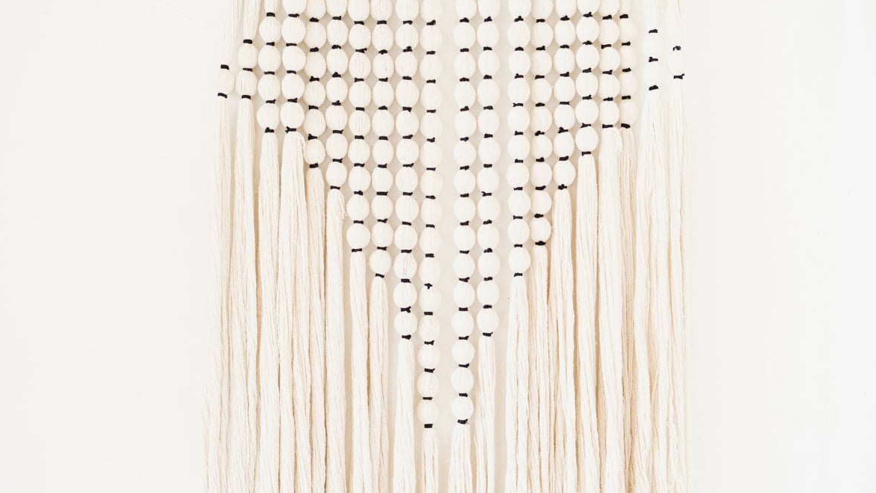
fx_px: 1022
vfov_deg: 27.1
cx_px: 441
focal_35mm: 44
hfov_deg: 46.4
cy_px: 266
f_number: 2
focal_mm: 27
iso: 1250
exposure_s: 1/125
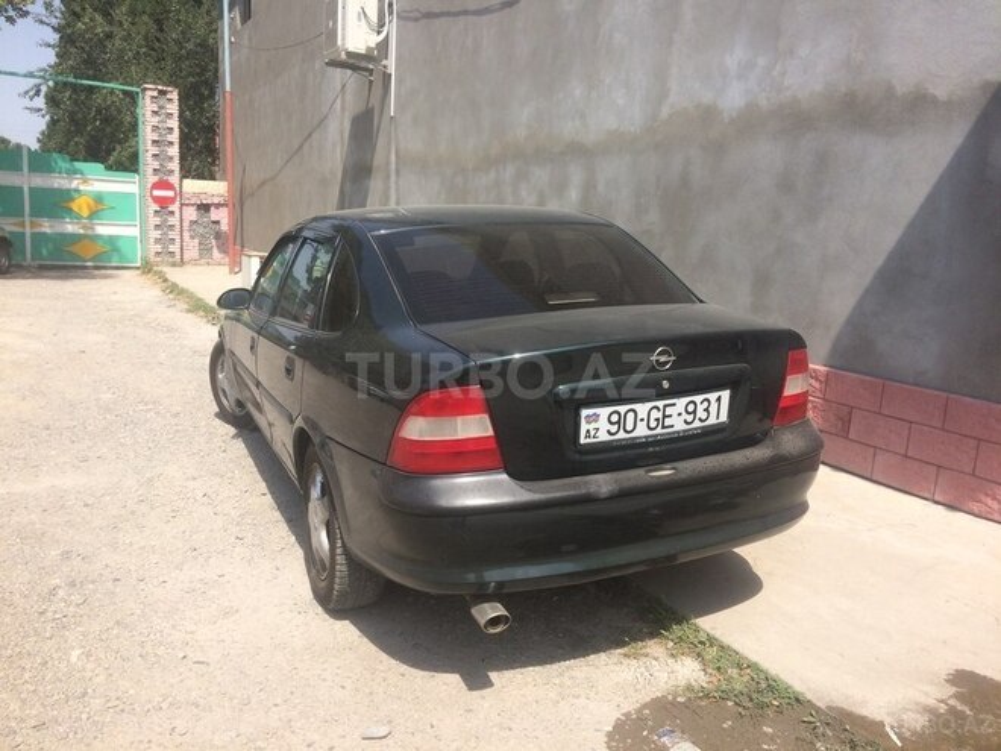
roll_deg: -3.1
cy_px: 376
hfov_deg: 61.7
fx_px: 839
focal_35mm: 29
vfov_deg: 48.2
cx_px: 500
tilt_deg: -9.2
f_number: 2.2
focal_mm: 4.15
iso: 32
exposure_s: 1/2053
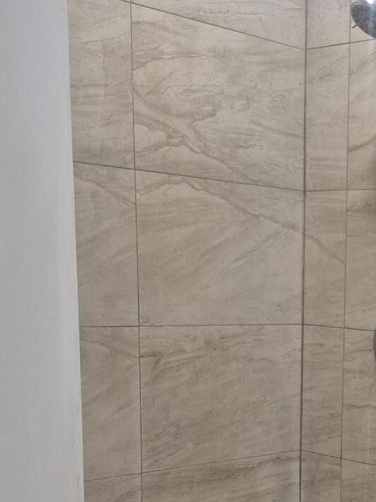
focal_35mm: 65
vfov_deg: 28.5
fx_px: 941
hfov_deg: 20.8
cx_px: 474
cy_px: 464
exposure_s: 1/180
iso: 200
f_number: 1.8
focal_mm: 5.4
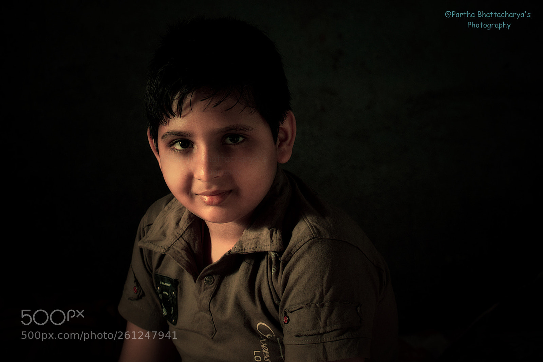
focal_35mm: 108
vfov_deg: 12.7
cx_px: 272
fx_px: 1629
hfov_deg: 18.9
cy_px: 181
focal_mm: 72
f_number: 4.8
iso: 1600
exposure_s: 1/6
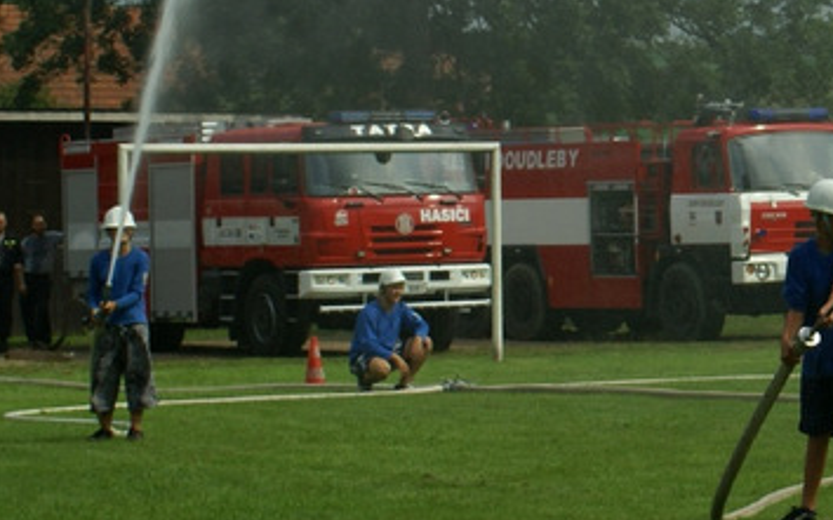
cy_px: -62
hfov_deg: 10.3
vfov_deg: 6.5
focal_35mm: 199
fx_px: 4527
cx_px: 998
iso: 100
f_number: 8
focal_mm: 45
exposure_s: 1/125
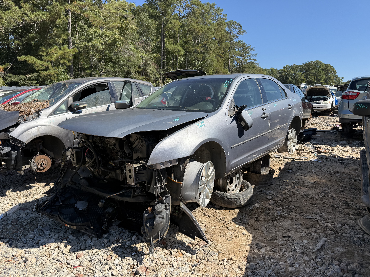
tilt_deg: -4.0
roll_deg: +0.1
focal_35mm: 24
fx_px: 257
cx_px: 185
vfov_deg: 56.8
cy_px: 138
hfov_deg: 71.6
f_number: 1.78
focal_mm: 6.76
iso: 80
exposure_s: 1/3021
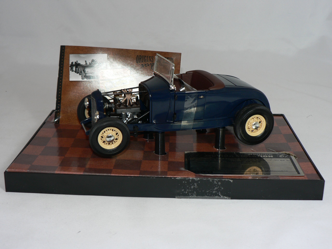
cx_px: 166
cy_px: 124
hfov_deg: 37.5
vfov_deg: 28.6
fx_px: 489
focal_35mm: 51
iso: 80
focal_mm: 8.4
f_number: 2.8
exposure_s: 1/60
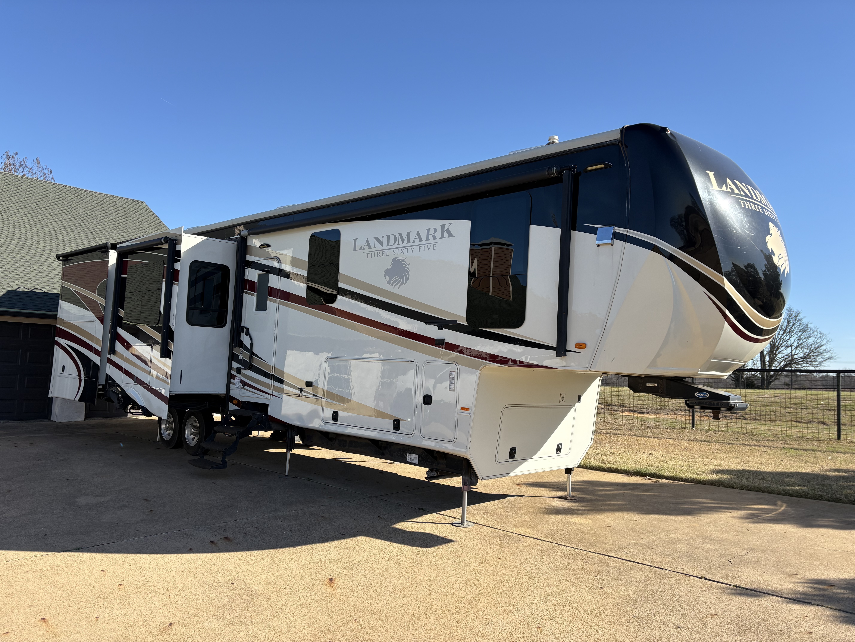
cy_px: 321
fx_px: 642
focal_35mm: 26
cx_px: 428
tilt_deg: +4.6
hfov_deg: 67.3
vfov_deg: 53.1
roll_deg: -2.0
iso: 50
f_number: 1.6
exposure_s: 1/2208
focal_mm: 5.96
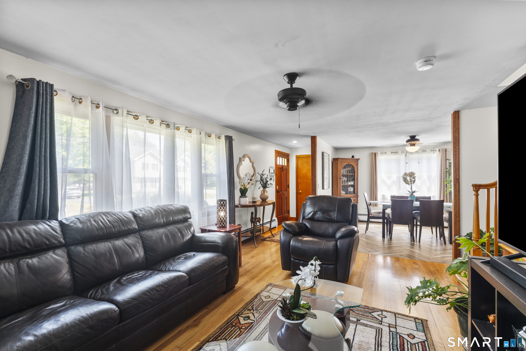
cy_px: 176
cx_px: 263
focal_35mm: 15
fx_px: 222
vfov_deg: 76.6
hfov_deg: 99.6
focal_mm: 15.2
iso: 100
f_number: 8
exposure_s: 1.3
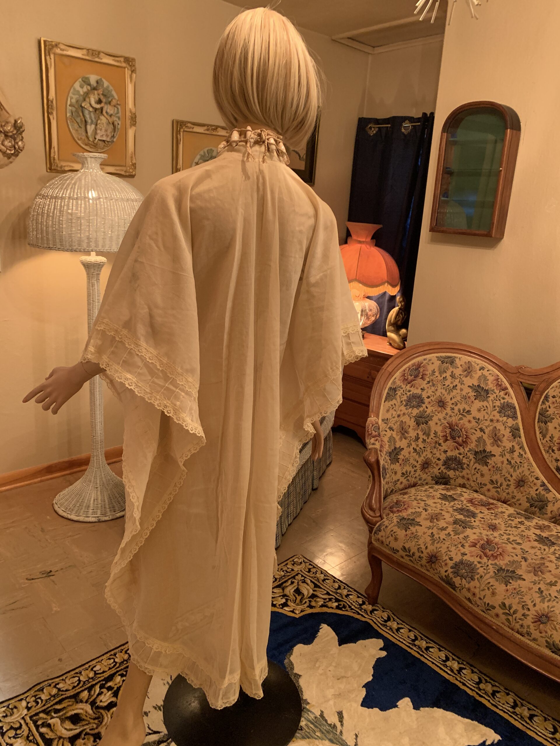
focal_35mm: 26
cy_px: 373
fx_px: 561
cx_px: 280
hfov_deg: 53.1
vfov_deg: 67.3
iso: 500
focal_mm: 4.25
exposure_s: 1/30
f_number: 1.8
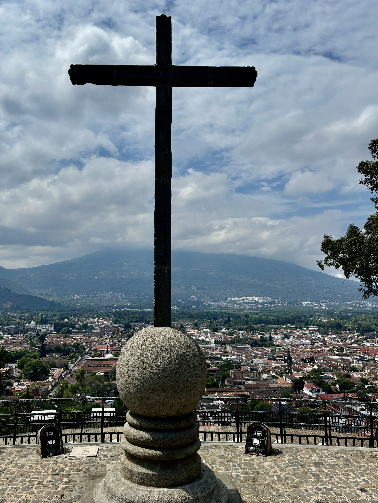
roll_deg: -0.4
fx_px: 437
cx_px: 171
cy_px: 218
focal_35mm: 30
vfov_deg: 59.7
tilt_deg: +9.0
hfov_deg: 46.7
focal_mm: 5.96
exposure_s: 1/9091
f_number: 1.6
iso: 50
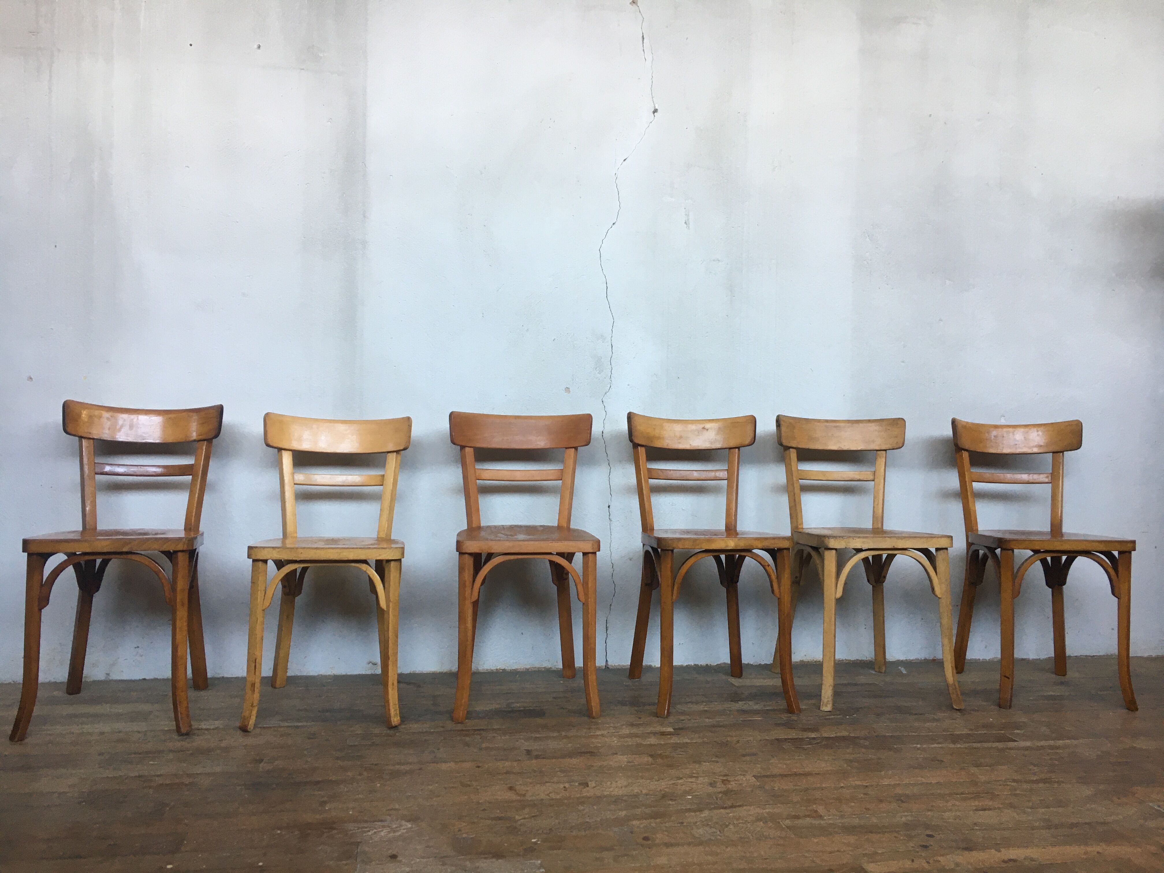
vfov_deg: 48.2
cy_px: 436
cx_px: 582
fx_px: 975
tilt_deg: -1.4
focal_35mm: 29
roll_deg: -0.6
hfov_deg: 61.7
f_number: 2.2
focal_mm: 4.15
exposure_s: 1/33
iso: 80
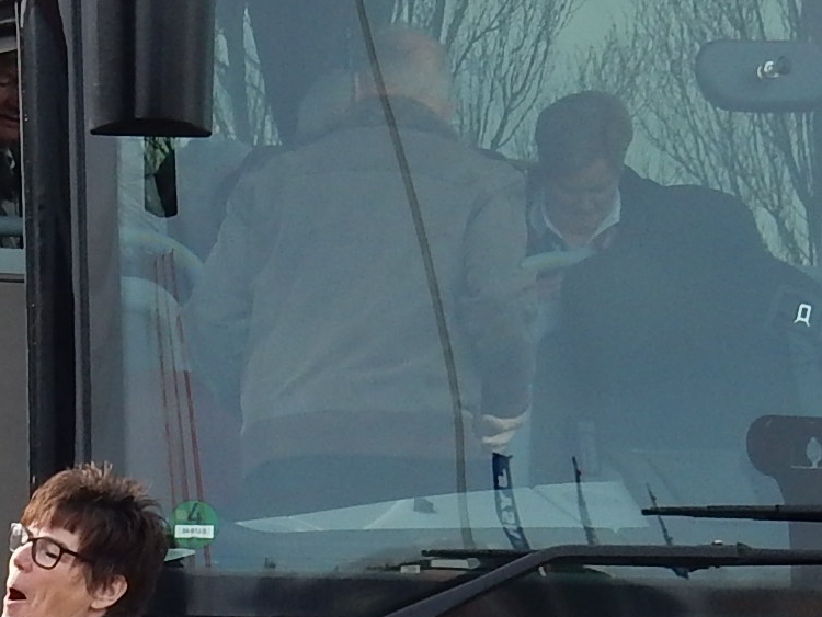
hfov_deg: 7.5
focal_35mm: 261
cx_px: -141
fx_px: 6200
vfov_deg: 5.7
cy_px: 555
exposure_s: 1/320
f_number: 4.5
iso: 125
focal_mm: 10.7
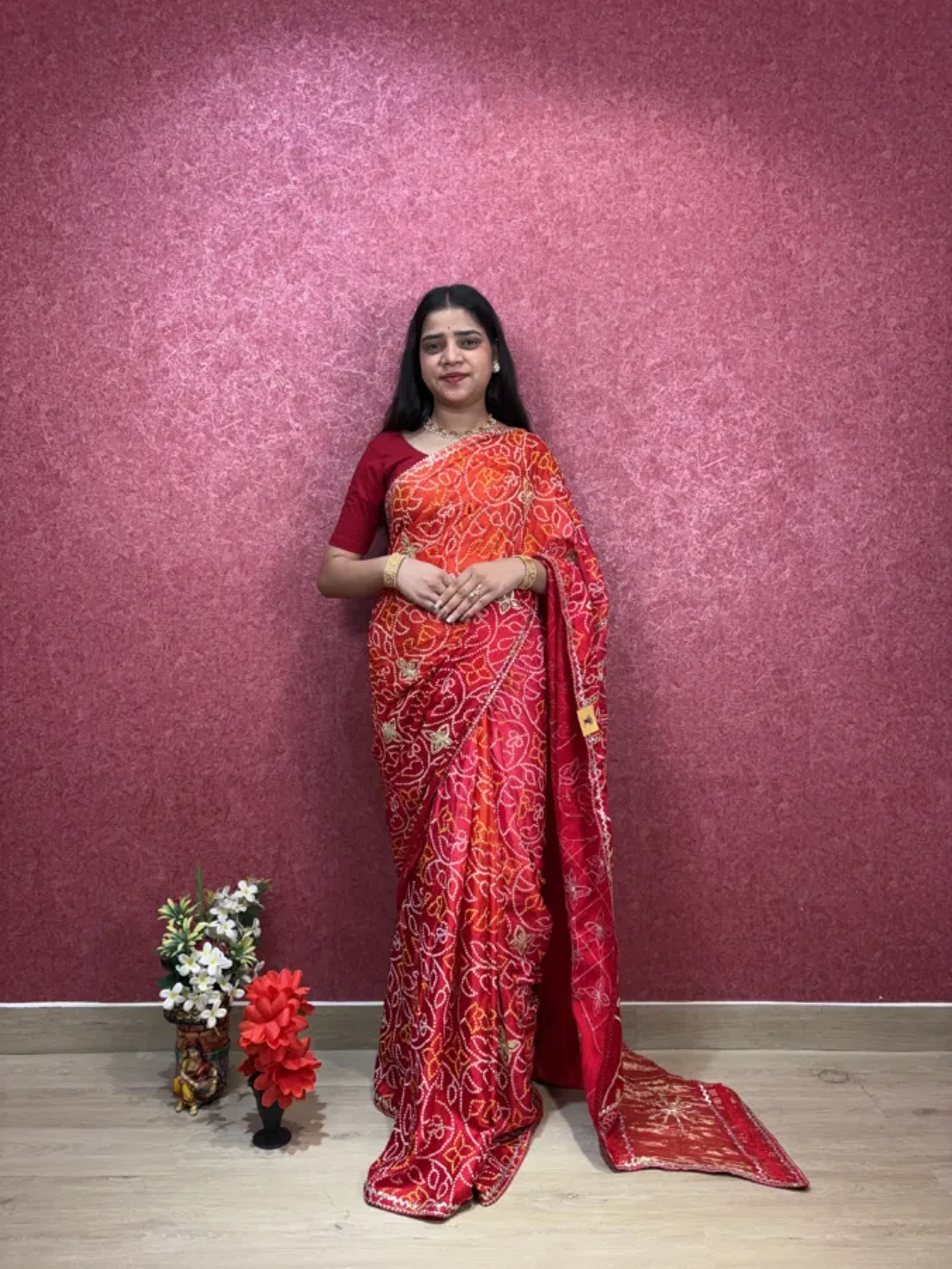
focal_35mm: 26
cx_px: 476
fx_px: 953
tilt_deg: -3.0
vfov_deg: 67.3
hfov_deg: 53.1
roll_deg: -0.3
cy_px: 634
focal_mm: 5.96
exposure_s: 1/122
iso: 32
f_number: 1.6
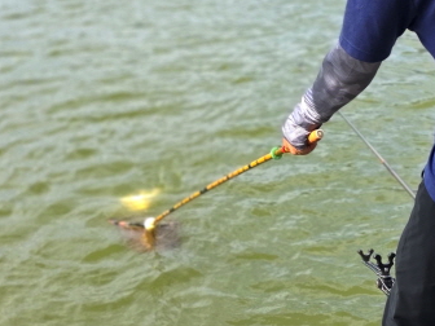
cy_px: 101
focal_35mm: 70
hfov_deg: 27.7
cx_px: 256
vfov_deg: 20.9
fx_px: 880
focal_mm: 6.3
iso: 80
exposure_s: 1/1497
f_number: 1.7
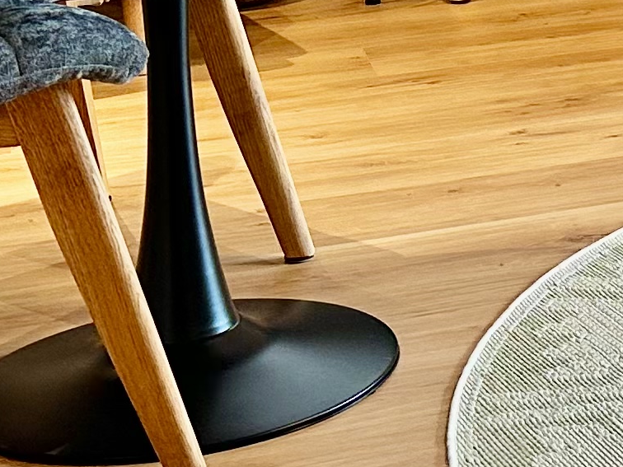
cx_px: 1039
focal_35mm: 128
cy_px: -334
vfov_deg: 10.9
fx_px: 2304
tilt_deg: -4.9
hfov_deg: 14.0
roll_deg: +1.5
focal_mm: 6.86
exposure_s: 1/100
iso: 160
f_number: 1.78
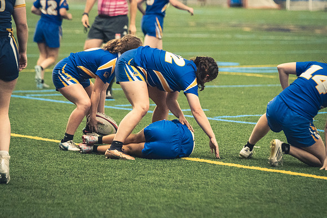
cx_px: 164
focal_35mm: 217
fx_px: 1970
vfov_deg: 6.3
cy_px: 109
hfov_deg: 9.5
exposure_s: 1/500
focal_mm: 145
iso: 12800
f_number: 2.8
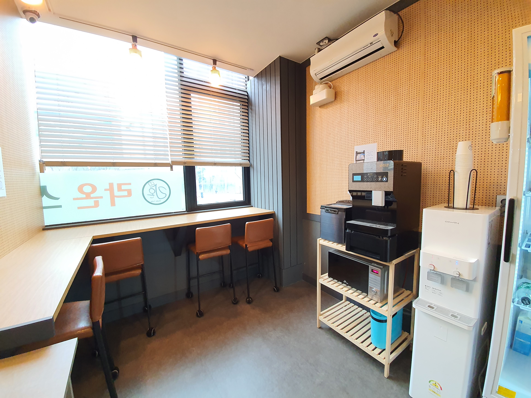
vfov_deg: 89.9
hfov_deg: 106.2
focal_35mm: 13
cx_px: 266
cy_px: 199
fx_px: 199
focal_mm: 1.8
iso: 320
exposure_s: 1/60
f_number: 2.2
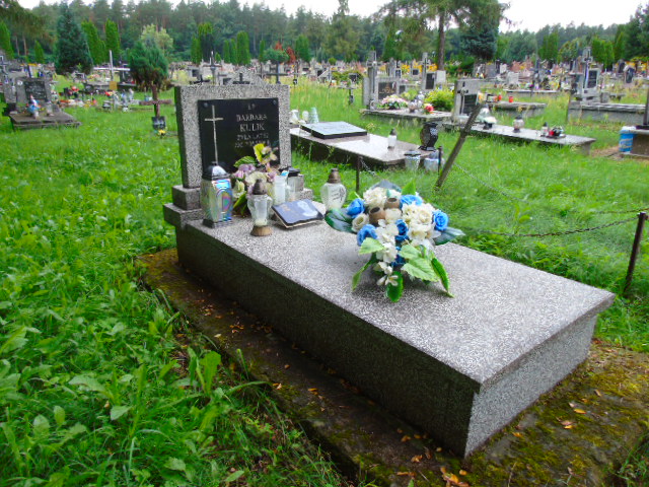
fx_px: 469
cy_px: 244
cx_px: 324
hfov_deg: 69.4
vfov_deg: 54.9
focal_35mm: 25
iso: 80
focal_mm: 4.4
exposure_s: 1/60
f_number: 3.4
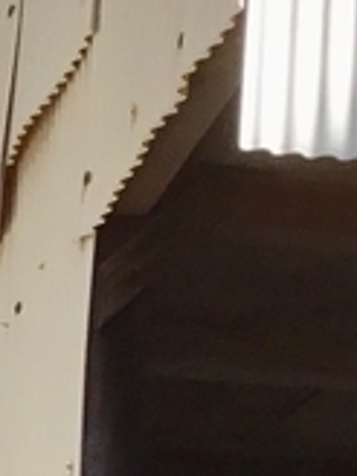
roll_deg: -1.6
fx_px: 2654
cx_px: -528
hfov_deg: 7.2
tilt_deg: +4.5
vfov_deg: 9.4
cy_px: 1059
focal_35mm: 193
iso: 25
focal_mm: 3.3
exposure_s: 1/831
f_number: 2.4
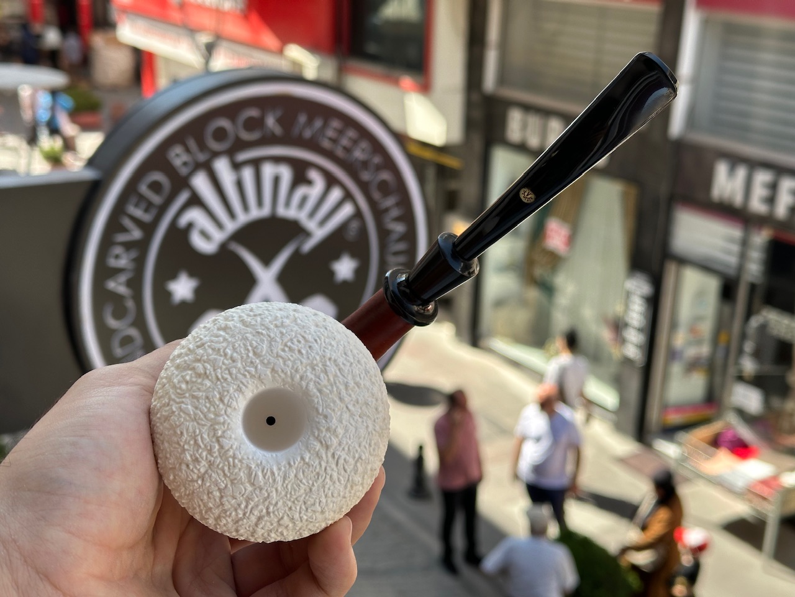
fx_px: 1102
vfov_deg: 30.3
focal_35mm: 48
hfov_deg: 39.7
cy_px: 298
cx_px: 398
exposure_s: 1/880
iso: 64
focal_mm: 6.86
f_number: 1.78
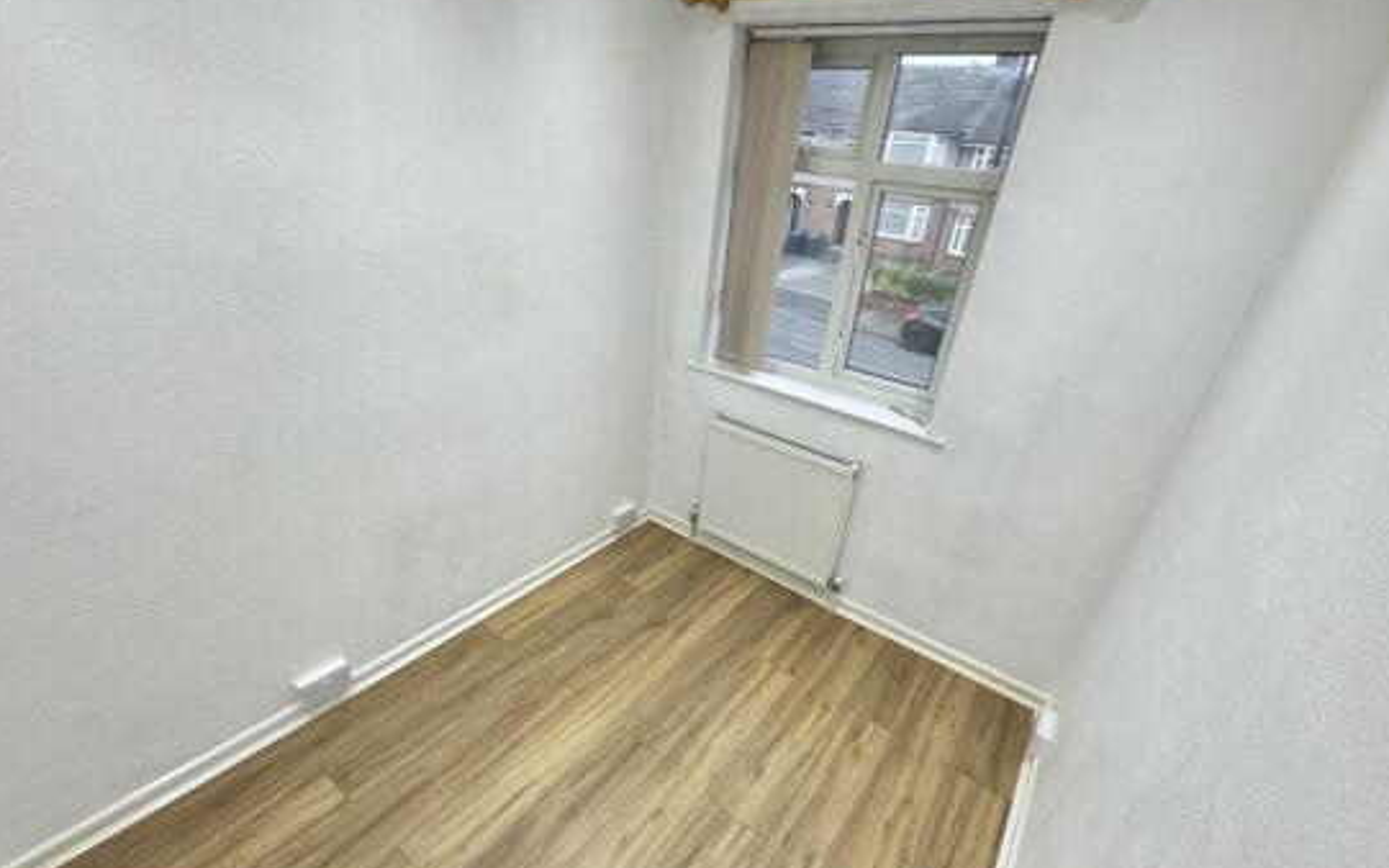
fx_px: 606
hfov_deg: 97.8
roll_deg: -6.6
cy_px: 482
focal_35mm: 16
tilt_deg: -27.6
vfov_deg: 71.0
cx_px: 697
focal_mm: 2.22
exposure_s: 1/100
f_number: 2.2
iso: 125
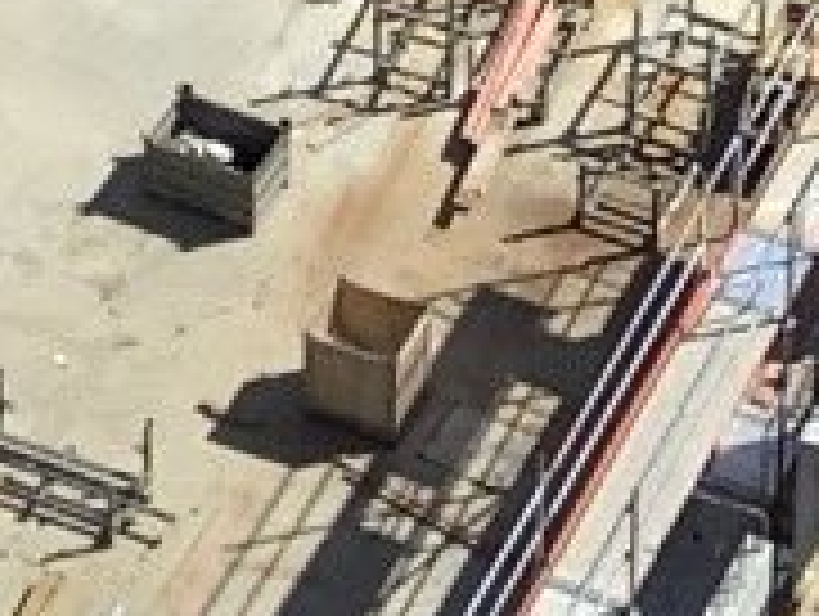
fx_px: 5638
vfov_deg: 5.9
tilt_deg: -32.3
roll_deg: -0.1
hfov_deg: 8.3
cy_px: -1088
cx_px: 616
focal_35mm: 238
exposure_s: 1/1894
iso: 25
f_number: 2.4
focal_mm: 3.3
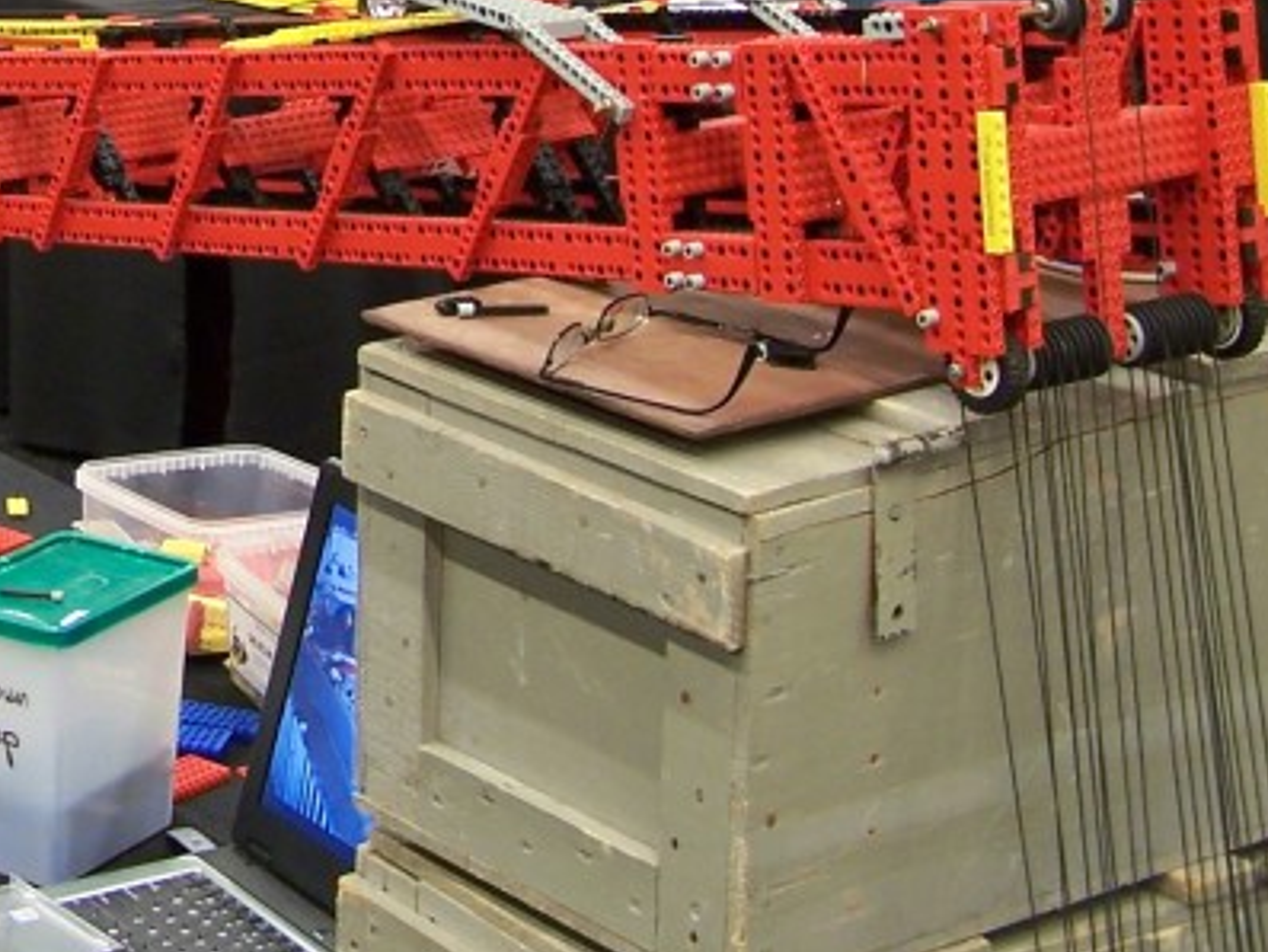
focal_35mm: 98
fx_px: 3591
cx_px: -141
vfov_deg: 14.8
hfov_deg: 19.2
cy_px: -38
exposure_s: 1/2
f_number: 2.8
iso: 80
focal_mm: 6.3
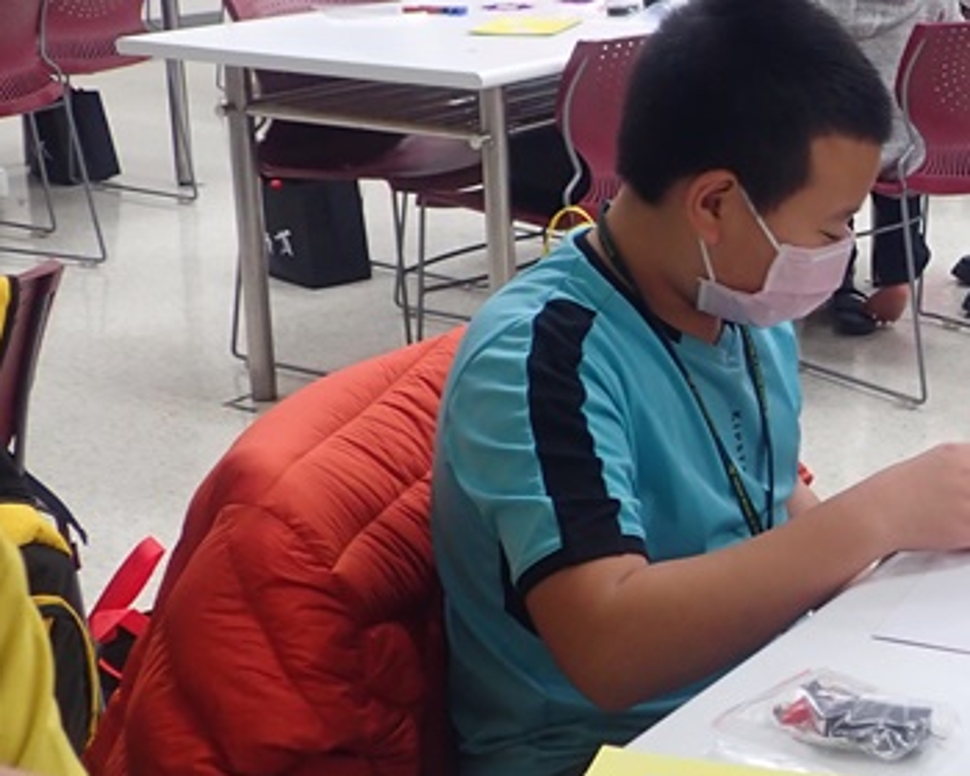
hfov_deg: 26.5
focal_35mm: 67
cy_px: 248
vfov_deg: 22.7
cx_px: 1012
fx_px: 1923
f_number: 2.4
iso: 200
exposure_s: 1/50
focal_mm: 5.87
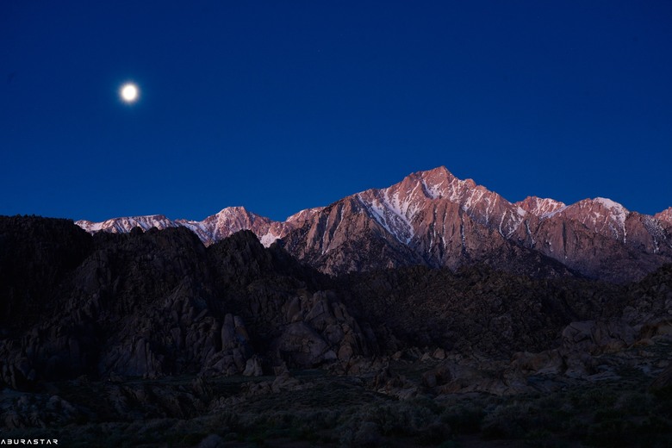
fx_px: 933
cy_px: 224
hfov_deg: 39.6
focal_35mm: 50
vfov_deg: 27.0
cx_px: 336
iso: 100
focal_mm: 50
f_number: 10
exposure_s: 3.2
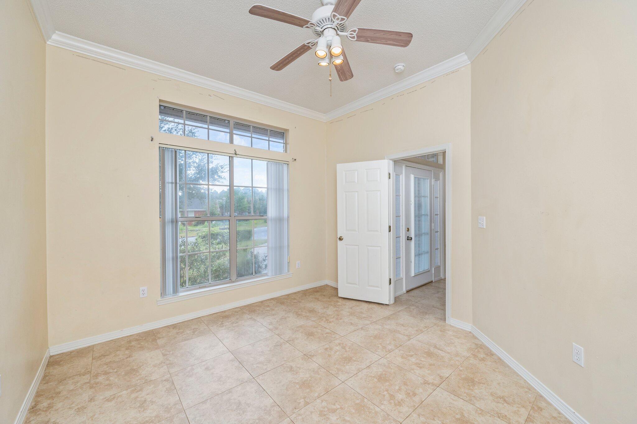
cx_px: 318
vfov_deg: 81.1
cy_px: 212
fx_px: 248
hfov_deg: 104.3
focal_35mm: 14
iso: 200
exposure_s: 1/60
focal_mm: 14
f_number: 9
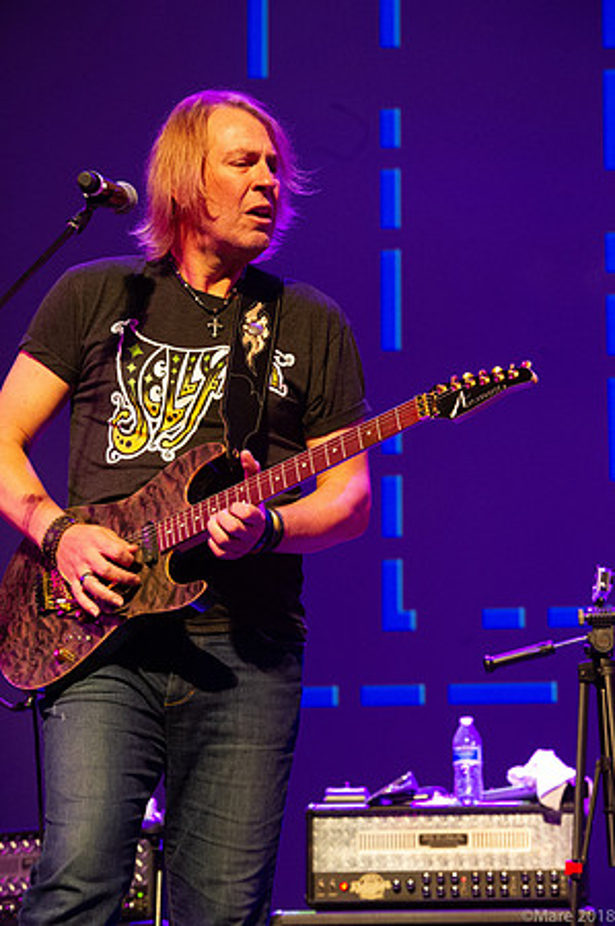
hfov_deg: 10.9
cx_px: 308
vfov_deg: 16.4
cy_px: 463
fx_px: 3210
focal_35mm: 125
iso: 8000
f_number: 7.1
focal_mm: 125
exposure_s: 1/125
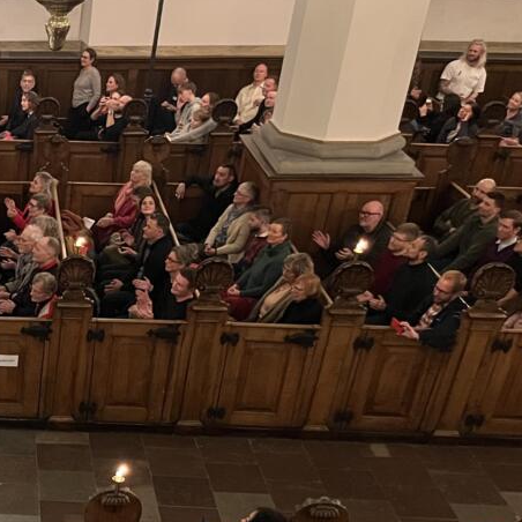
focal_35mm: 61
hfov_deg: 24.6
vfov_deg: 27.3
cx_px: -151
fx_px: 1041
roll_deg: +1.3
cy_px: 460
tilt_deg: -32.7
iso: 640
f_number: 1.6
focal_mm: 5.1
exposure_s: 1/33
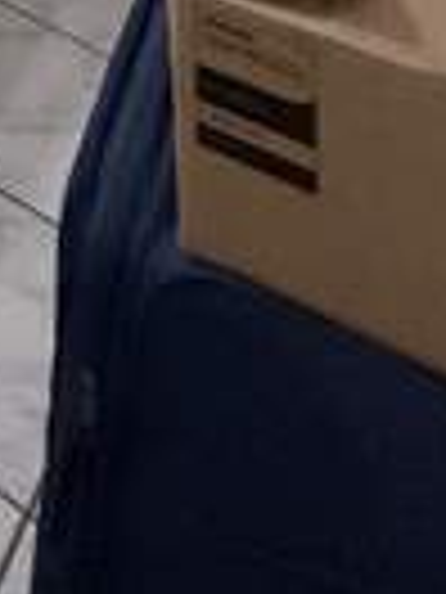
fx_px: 1168
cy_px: -724
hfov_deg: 15.3
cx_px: -541
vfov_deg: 16.7
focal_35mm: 68
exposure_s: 1/120
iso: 200
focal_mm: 2.22
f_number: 2.2
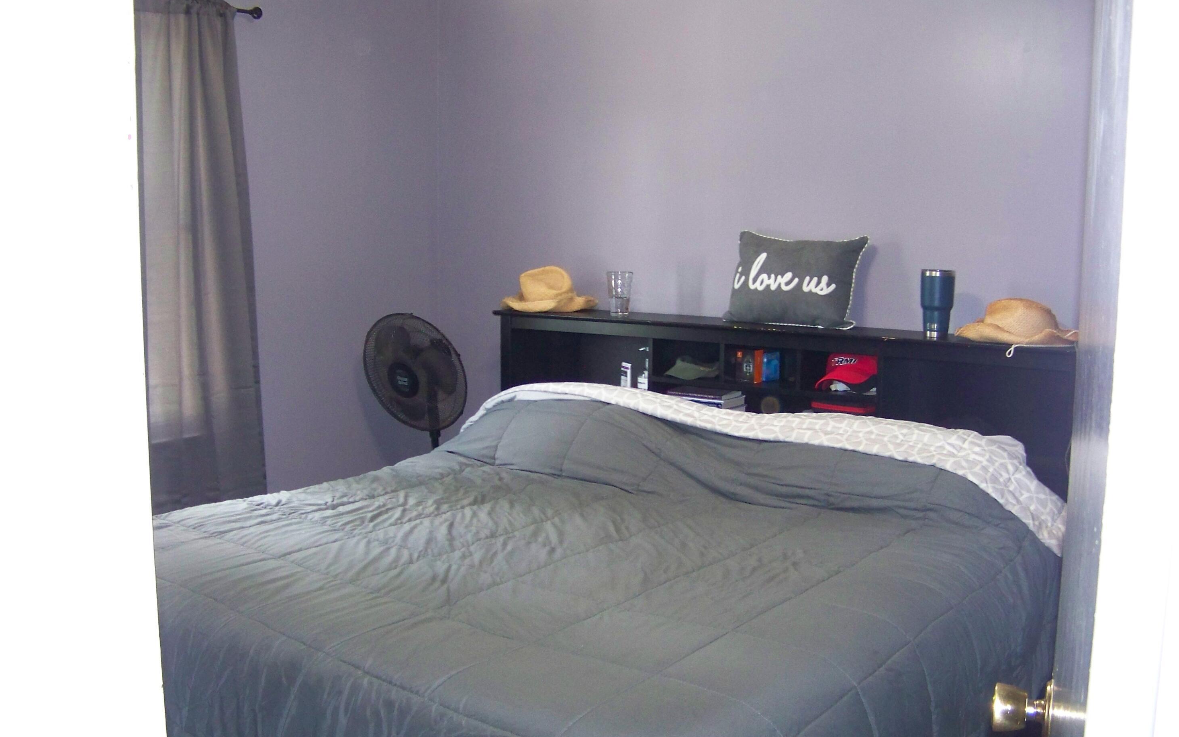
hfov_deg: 50.4
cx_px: 597
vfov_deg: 32.7
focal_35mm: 39
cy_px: 431
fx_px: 1253
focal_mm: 5.85
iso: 200
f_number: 2.8
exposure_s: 1/15
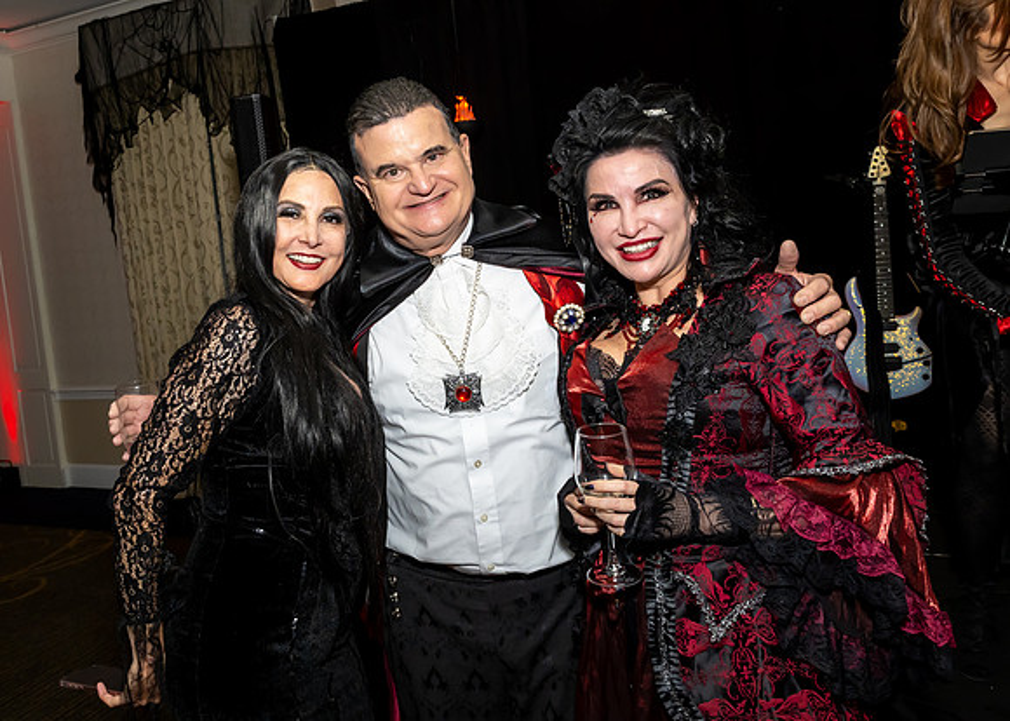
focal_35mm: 31
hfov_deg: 58.7
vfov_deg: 44.1
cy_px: 296
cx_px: 386
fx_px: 886
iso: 800
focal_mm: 17
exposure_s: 1/250
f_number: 8
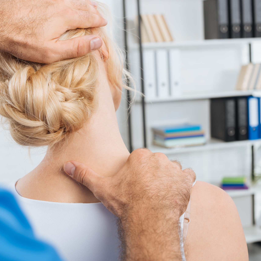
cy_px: 130
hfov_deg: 26.6
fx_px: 546
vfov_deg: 26.9
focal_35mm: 64
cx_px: 73
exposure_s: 1/200
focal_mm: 50
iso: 100
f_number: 6.3
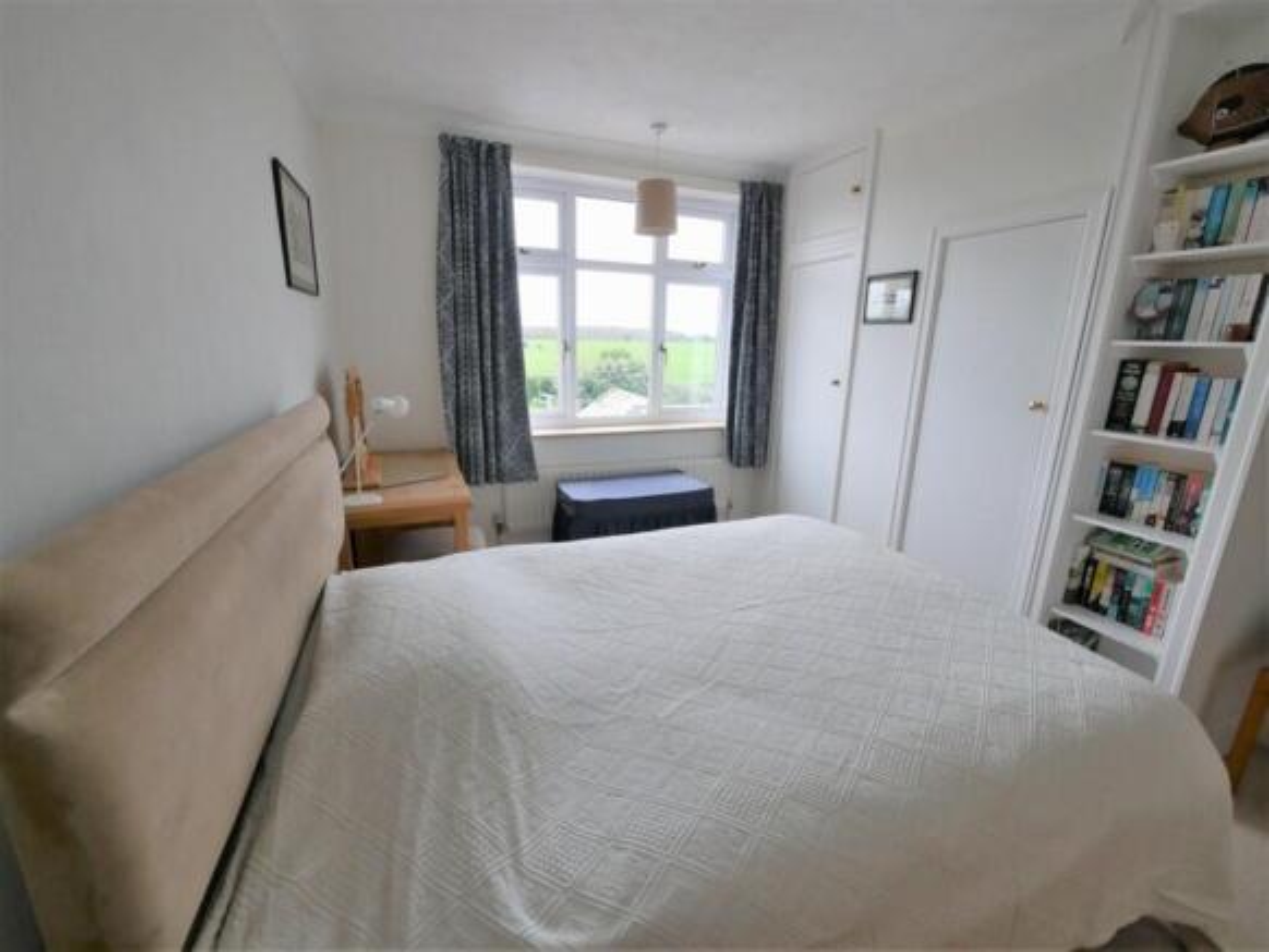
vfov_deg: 85.7
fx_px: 513
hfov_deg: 102.0
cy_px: 476
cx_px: 634
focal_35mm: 14
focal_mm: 7
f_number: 4
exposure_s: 1/60
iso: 800
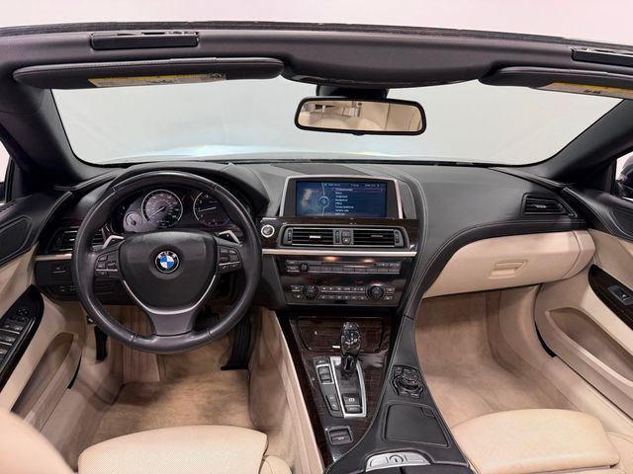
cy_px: 237
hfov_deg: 71.6
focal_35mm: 24
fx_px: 439
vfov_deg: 56.8
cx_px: 316
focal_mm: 6.76
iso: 80
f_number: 1.78
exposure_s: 1/120
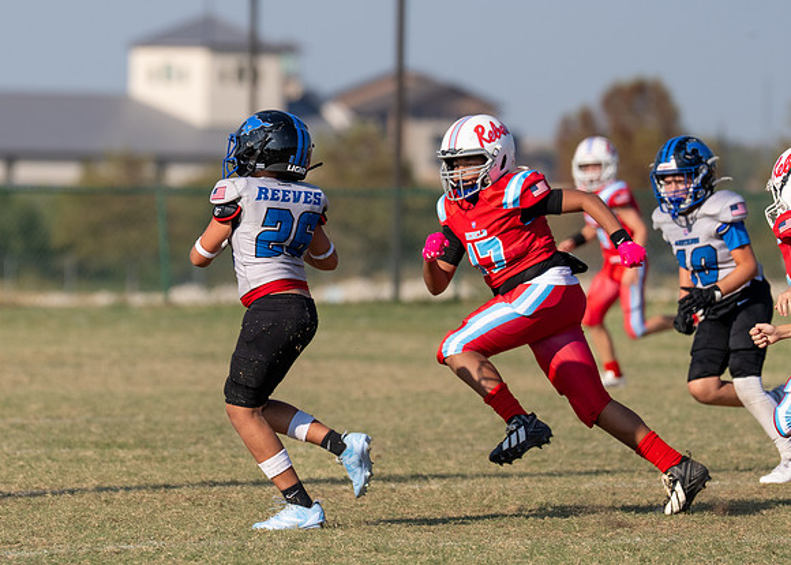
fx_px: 9295
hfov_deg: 4.9
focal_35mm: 414
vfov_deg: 3.5
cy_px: 246
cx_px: 256
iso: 125
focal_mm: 200
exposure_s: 1/3200
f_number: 3.2
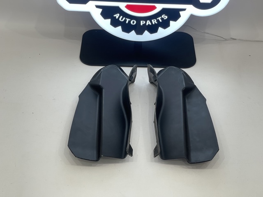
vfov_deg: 22.9
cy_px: 98
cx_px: 132
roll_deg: -1.4
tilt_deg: -40.7
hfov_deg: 30.3
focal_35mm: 64
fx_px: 486
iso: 100
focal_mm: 7.5
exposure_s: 1/100
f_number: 2.2
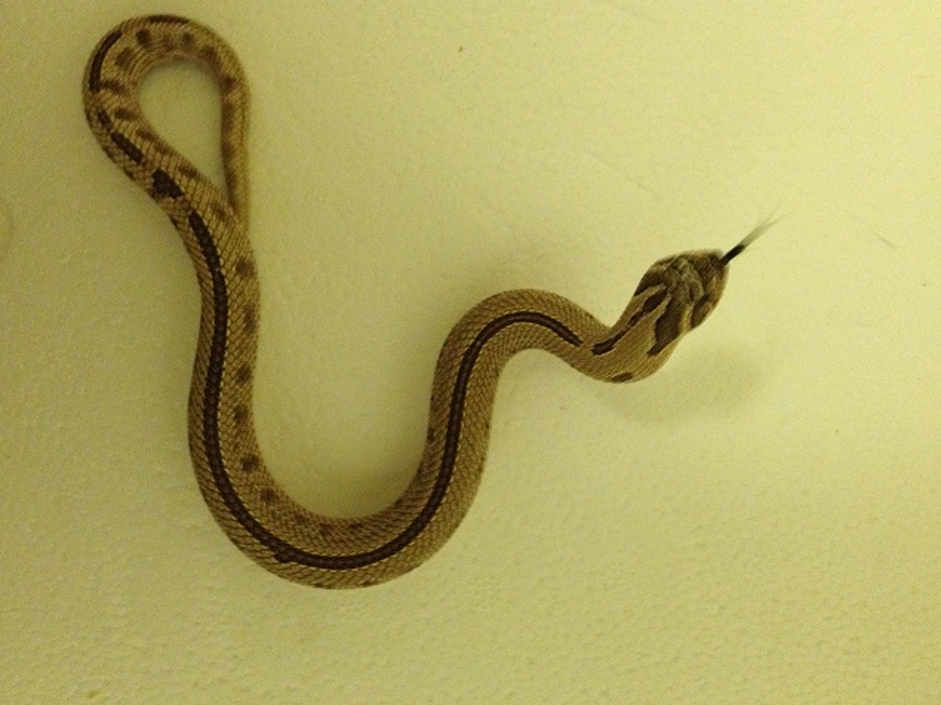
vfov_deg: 39.6
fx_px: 978
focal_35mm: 36
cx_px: 475
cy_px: 347
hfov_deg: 51.4
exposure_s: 1/15
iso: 500
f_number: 2.4
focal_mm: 4.28
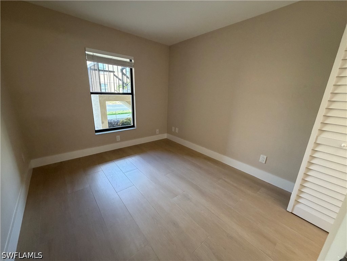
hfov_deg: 102.1
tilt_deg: -15.7
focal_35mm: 14
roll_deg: -2.0
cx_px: 174
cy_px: 130
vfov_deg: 85.7
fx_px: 140
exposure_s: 1/120
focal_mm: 2.22
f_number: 2.2
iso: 320
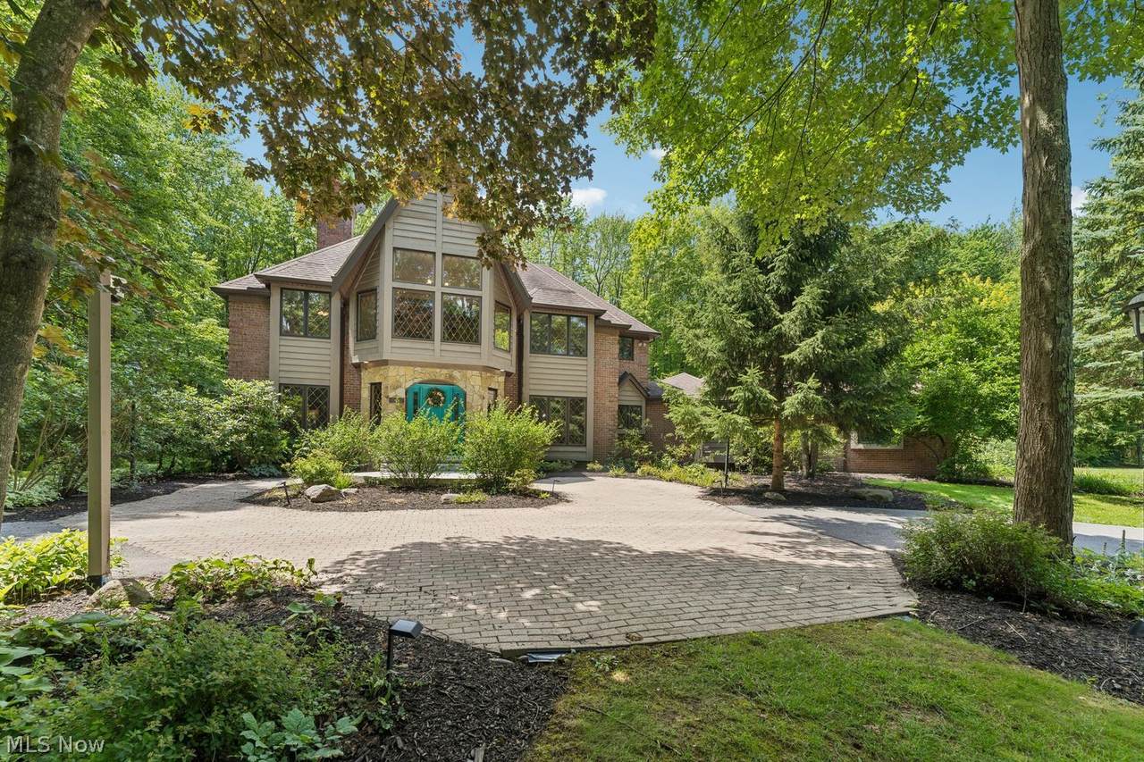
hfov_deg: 104.3
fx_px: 445
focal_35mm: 14
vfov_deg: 81.2
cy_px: 381
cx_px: 572
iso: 200
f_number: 8
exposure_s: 1/125
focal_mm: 14
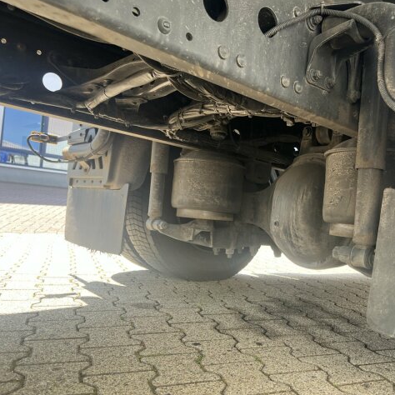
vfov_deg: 52.5
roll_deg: -4.8
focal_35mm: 31
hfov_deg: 51.8
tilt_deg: +1.8
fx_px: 400
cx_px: 253
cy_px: 196
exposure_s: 1/217
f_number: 1.5
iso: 50
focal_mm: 5.7
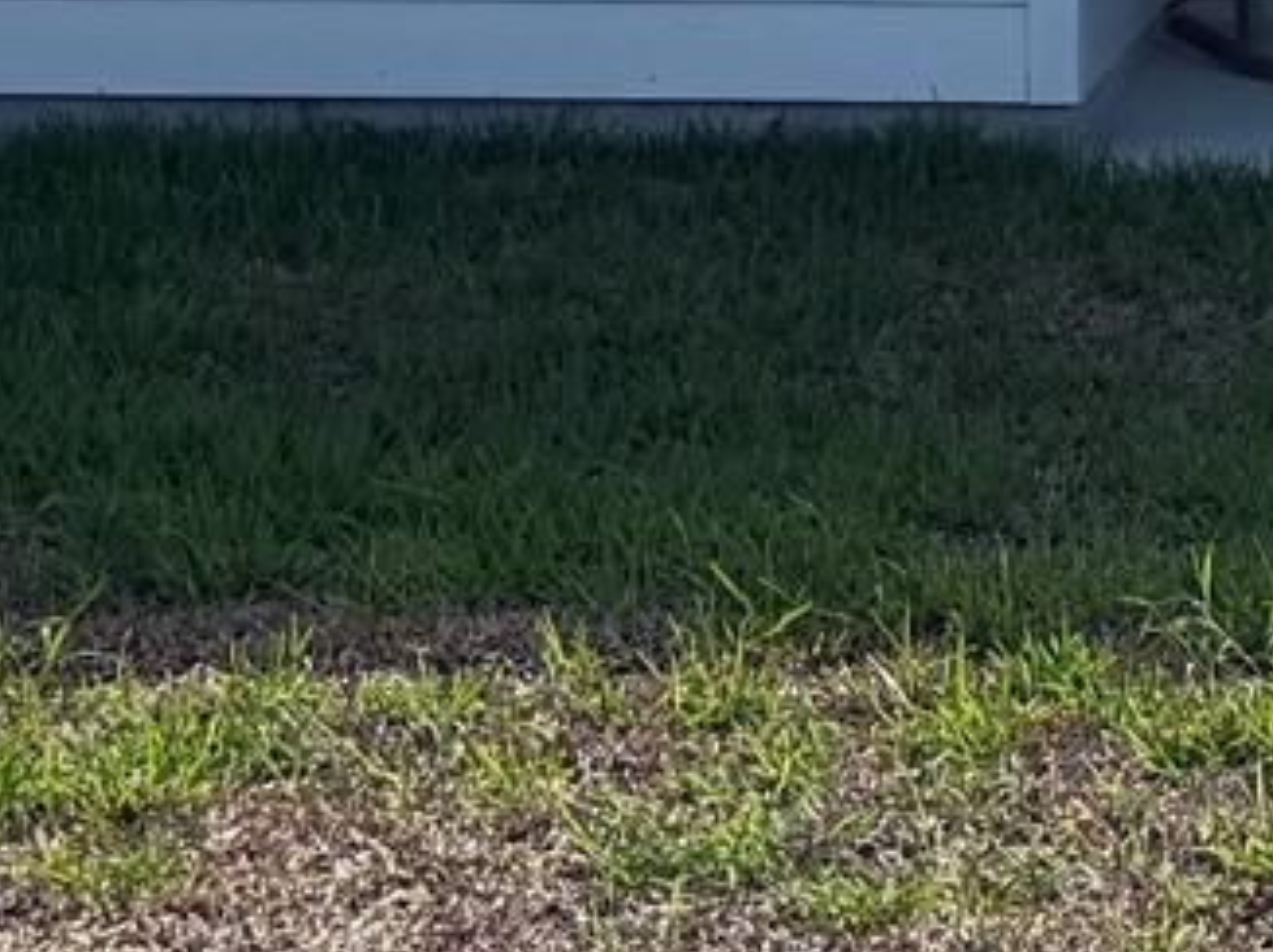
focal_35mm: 151
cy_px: -86
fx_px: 5549
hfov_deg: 12.4
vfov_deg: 9.7
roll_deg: +0.1
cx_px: 1937
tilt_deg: -5.1
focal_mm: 6.76
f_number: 1.78
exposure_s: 1/3953
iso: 100
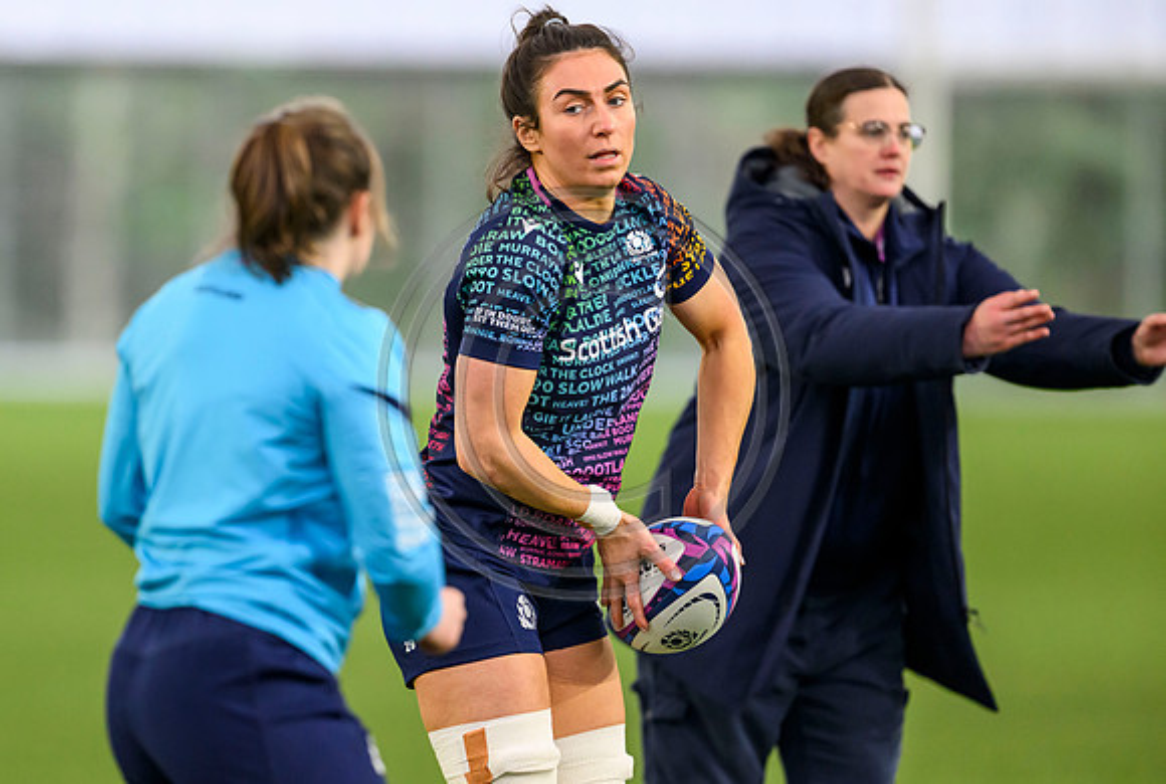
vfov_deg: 3.0
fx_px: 14758
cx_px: 502
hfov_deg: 4.5
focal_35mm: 454
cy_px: 443
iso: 5000
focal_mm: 400
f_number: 3.5
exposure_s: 1/2000
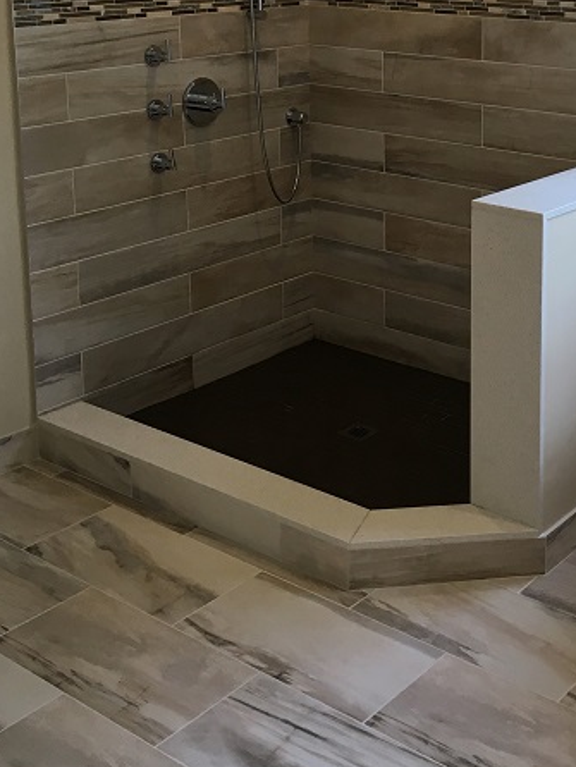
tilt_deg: -10.0
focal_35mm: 52
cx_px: 468
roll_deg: -0.2
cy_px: 153
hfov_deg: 27.5
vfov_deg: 35.6
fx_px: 1153
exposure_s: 1/40
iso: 25
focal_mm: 4.15
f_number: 2.2
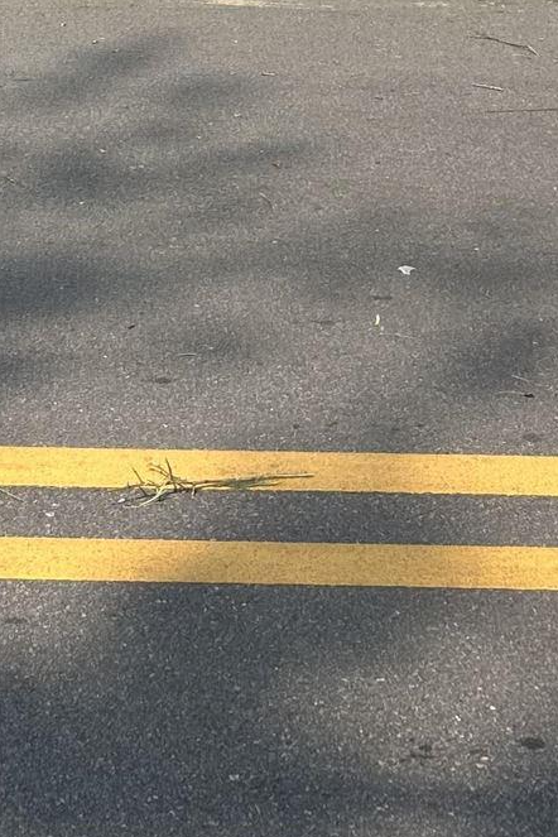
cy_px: -610
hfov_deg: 14.5
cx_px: 138
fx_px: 2185
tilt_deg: +2.4
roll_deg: -0.7
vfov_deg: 17.9
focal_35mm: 94
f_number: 1.5
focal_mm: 5.7
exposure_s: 1/3460
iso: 50
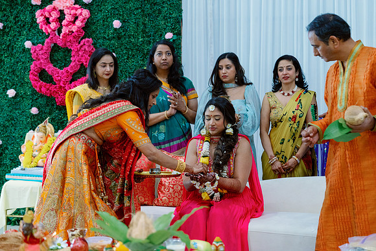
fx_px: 581
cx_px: 188
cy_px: 126
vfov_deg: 24.3
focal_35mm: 56
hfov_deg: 35.8
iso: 2500
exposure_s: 1/250
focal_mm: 55
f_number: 2.8
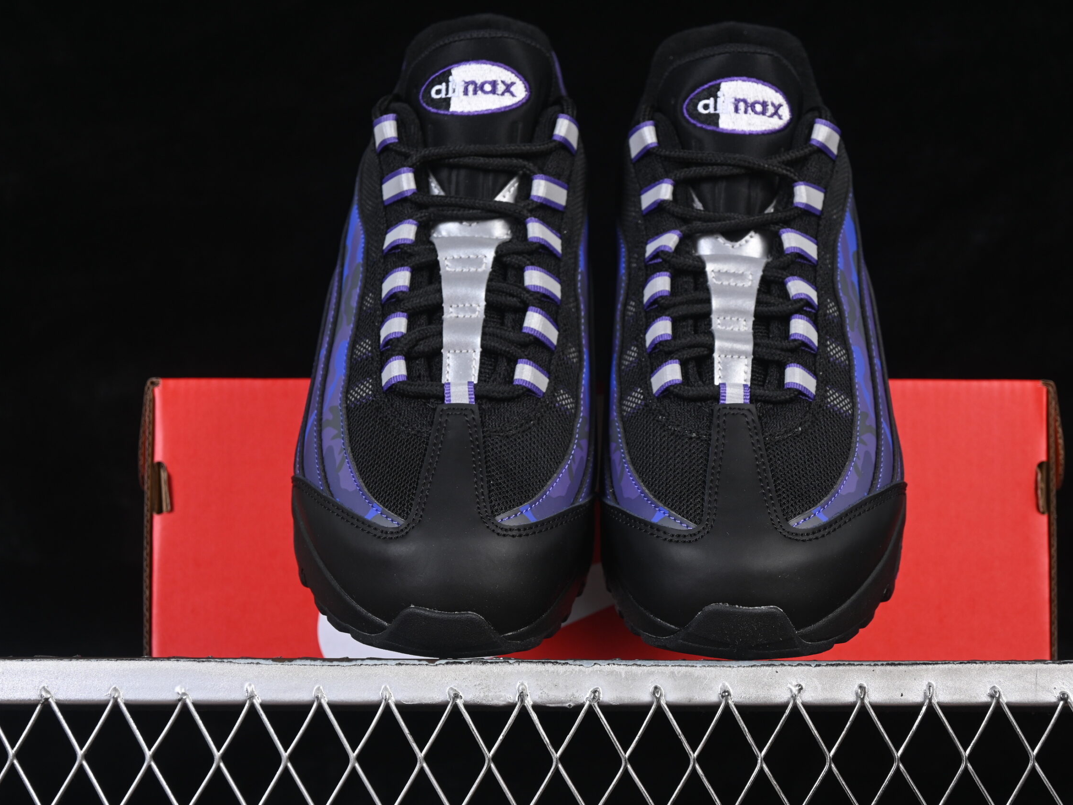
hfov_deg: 23.8
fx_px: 2542
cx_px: 600
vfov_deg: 18.0
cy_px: 406
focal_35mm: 82
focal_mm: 50
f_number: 6.3
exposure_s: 1/60
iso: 160
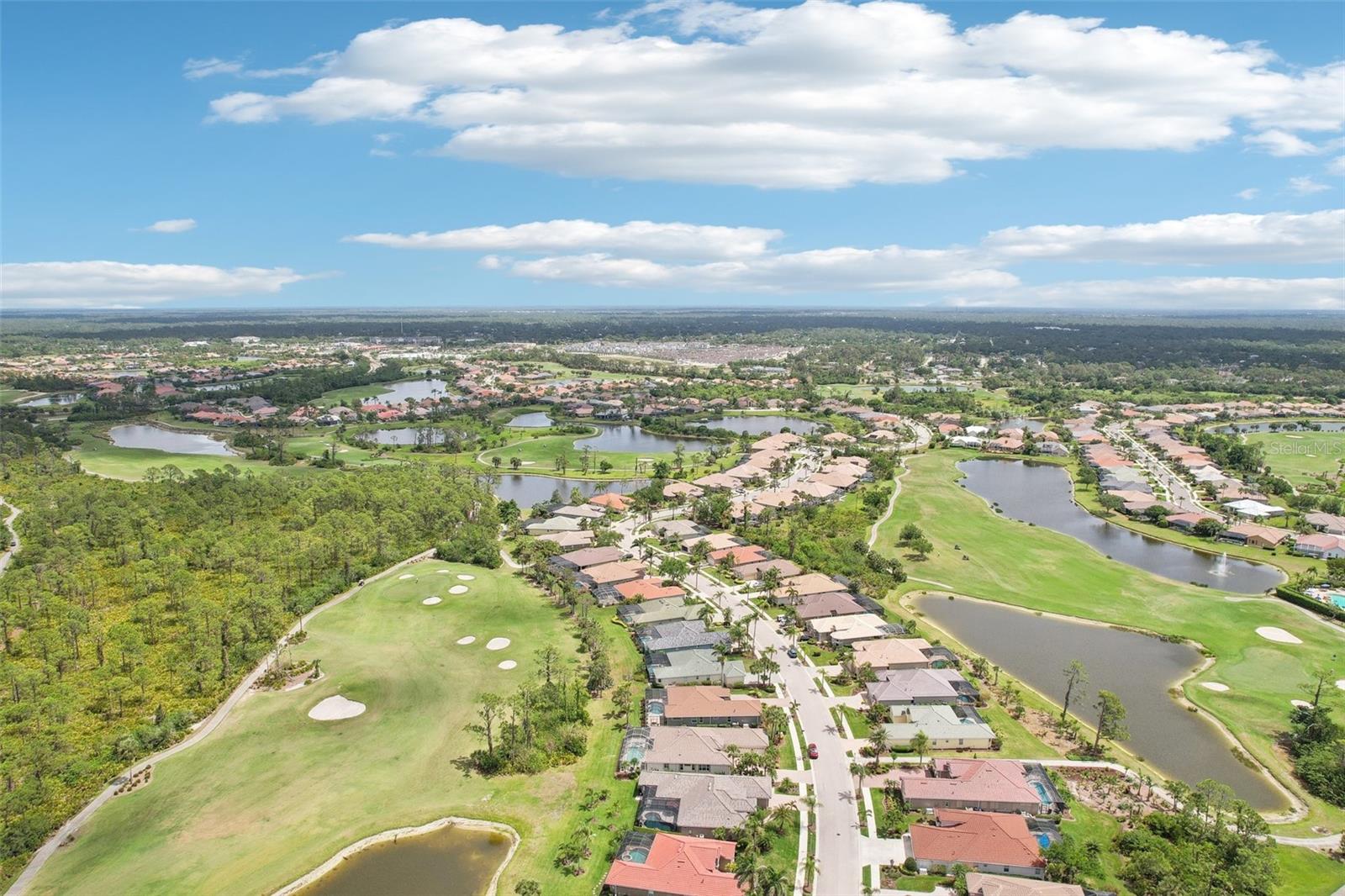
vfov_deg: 57.2
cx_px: 672
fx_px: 822
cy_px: 448
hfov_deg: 78.6
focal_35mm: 22
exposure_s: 1/3000
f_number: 2.8
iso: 120
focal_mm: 8.4
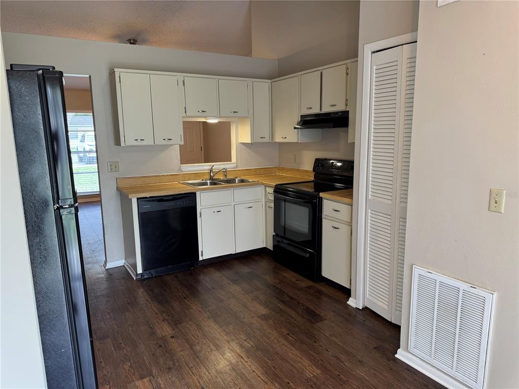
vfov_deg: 56.8
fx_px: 360
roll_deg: +0.3
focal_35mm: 24
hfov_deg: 71.6
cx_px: 260
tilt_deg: -10.9
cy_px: 194
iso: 125
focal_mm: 6.76
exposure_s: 1/60
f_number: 1.78
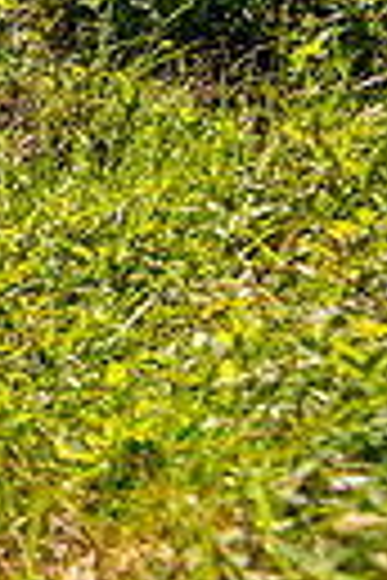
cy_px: 31
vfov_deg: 26.9
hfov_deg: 11.2
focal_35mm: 72
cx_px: -783
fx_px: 1161
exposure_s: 1/500
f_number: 5
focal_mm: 16
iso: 100
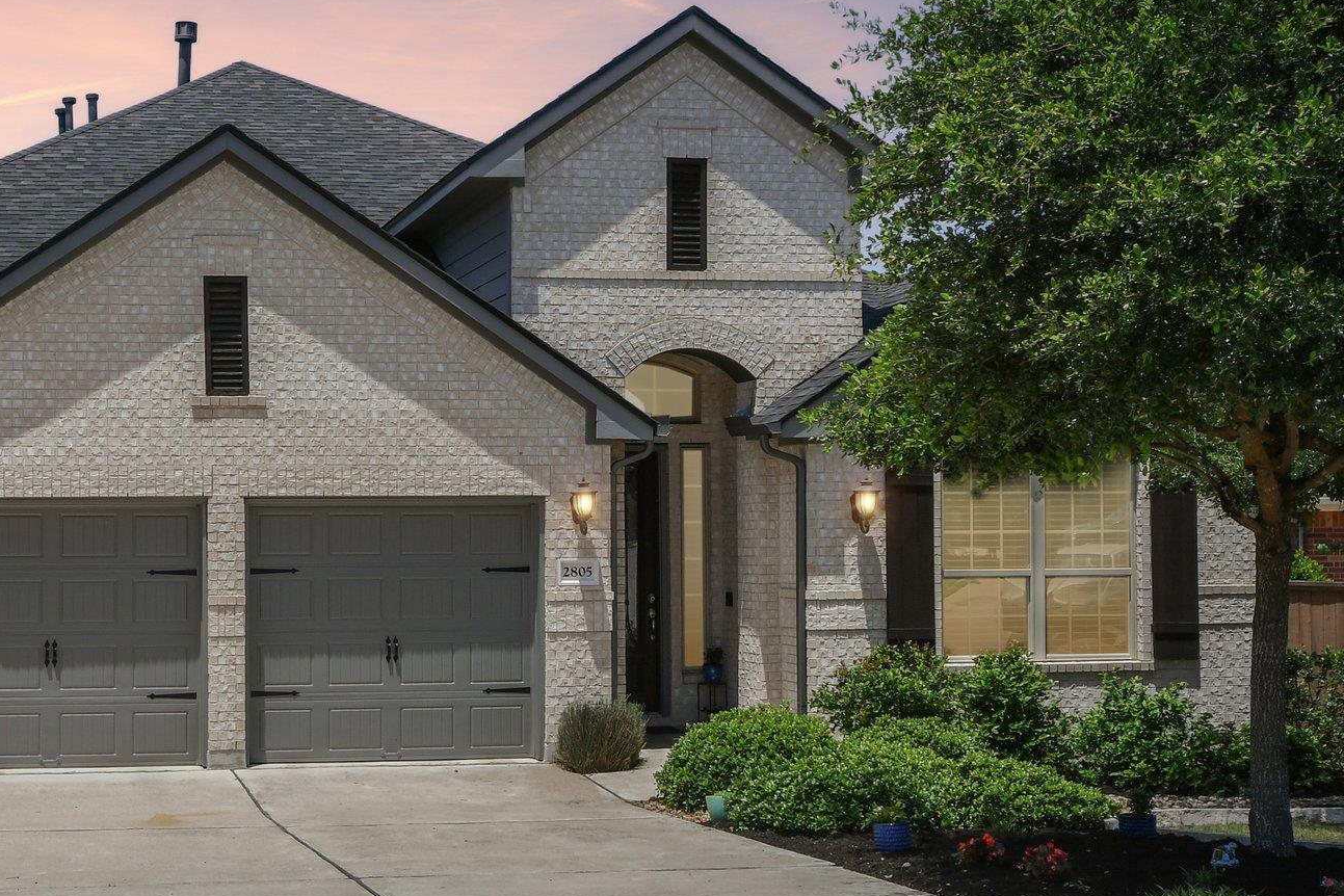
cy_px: 431
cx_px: 331
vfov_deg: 23.8
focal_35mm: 57
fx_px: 2128
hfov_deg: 34.3
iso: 400
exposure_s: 1/2500
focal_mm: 24
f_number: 8
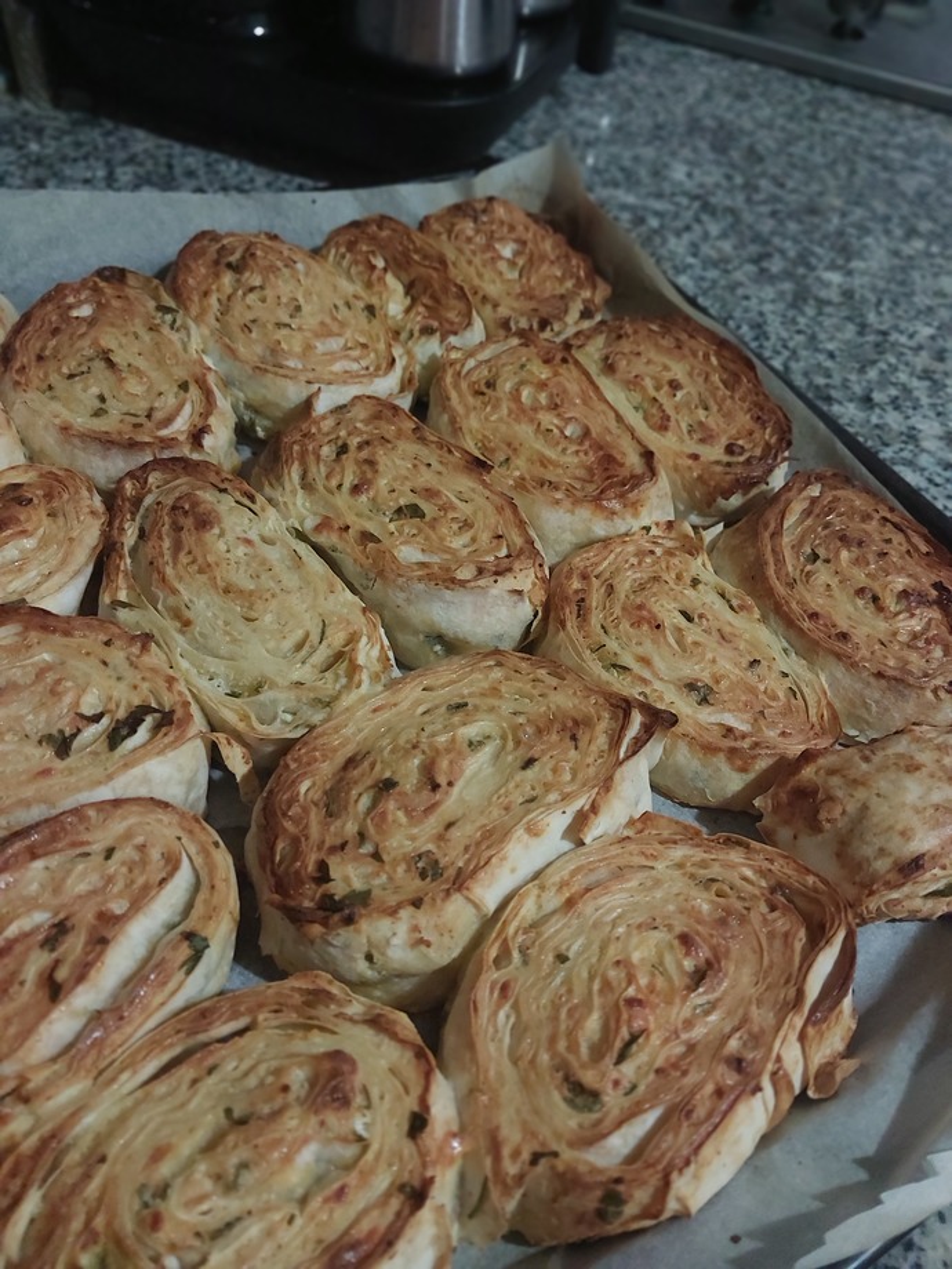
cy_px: 634
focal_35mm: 30
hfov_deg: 46.8
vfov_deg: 60.0
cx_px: 476
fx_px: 1100
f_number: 1.8
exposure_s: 1/24
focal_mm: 4.6
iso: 400
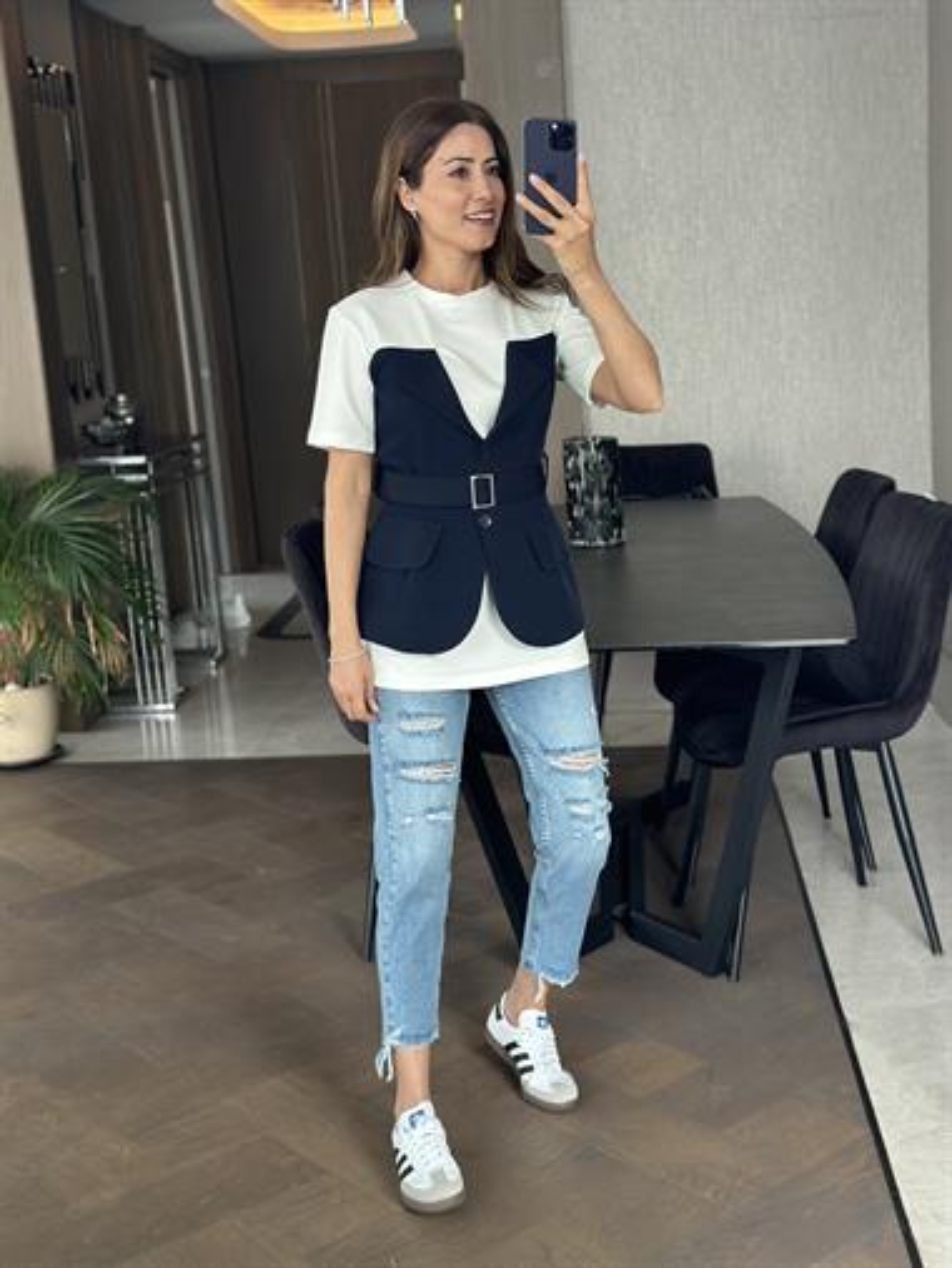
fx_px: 1759
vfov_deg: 39.6
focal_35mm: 48
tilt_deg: -20.4
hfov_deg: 30.3
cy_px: 634
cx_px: 476
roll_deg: +4.1
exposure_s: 1/60
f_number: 1.78
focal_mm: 6.86
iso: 160
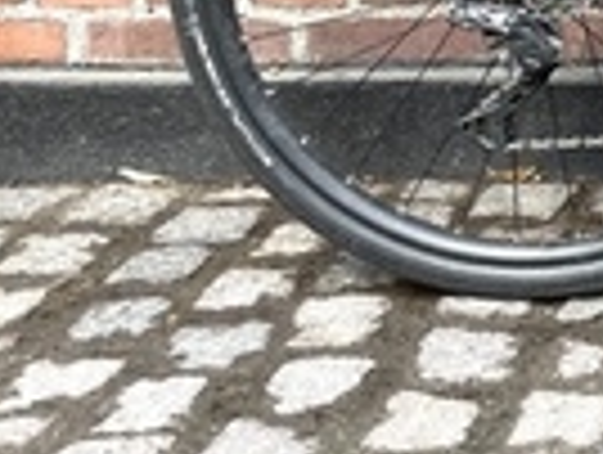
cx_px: 1076
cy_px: -209
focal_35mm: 97
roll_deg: -0.6
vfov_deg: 14.4
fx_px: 1693
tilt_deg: -4.0
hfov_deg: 16.8
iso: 64
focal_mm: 4.2
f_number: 1.6
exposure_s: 1/121
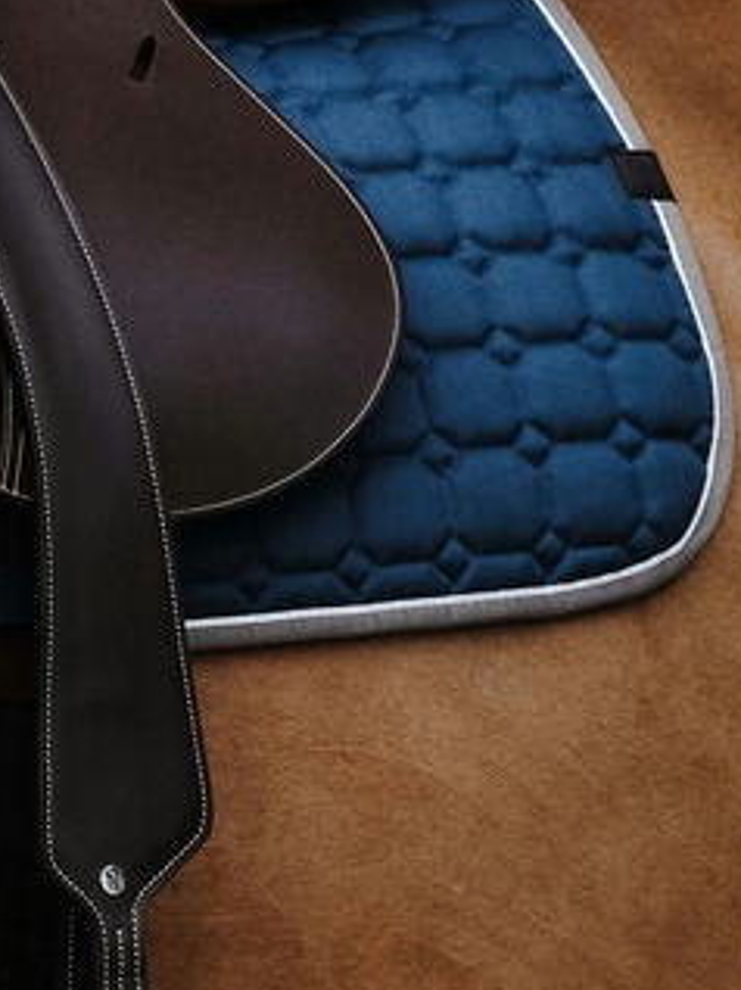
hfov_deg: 2.7
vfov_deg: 3.6
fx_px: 15576
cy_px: 314
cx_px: 201
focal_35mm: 545
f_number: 4
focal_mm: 117.3
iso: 800
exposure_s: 1/250
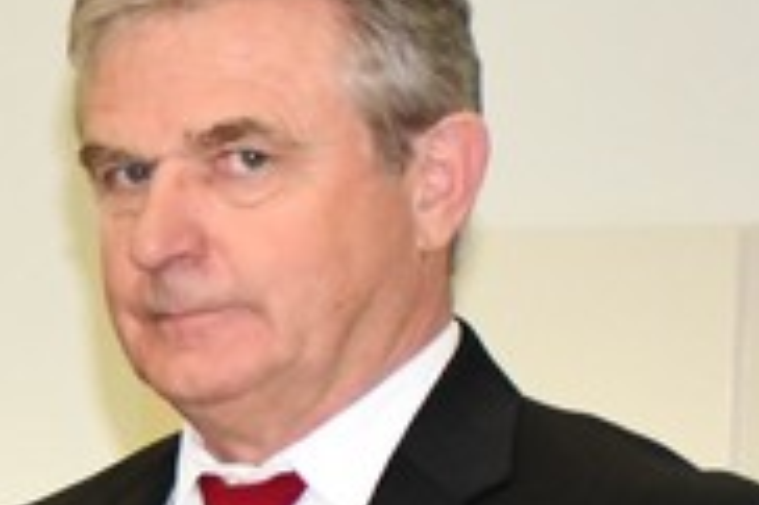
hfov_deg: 5.6
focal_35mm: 355
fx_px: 7478
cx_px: -1084
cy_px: 703
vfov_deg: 3.9
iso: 3200
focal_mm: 42
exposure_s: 1/60
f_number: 4.5
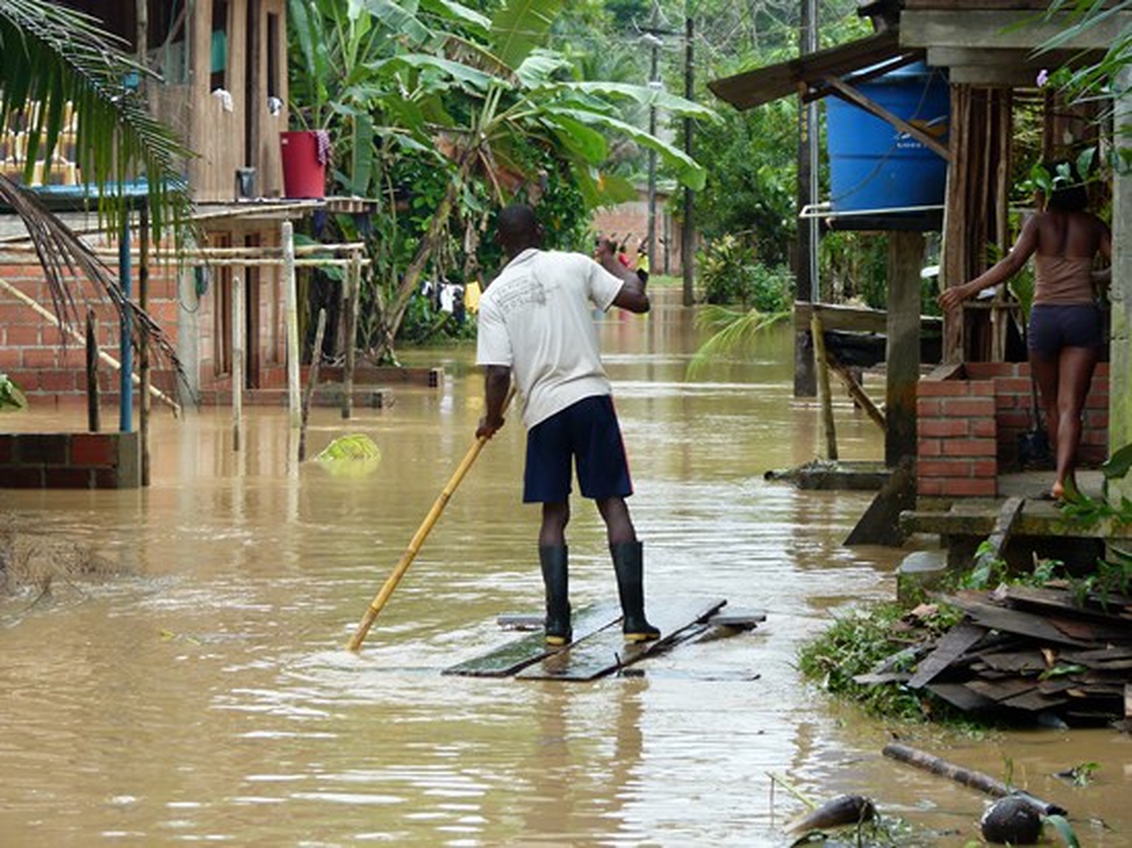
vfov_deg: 11.6
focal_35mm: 128
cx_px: 566
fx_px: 4184
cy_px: 424
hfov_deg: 15.4
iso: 100
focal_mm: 23
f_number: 4
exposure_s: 1/320
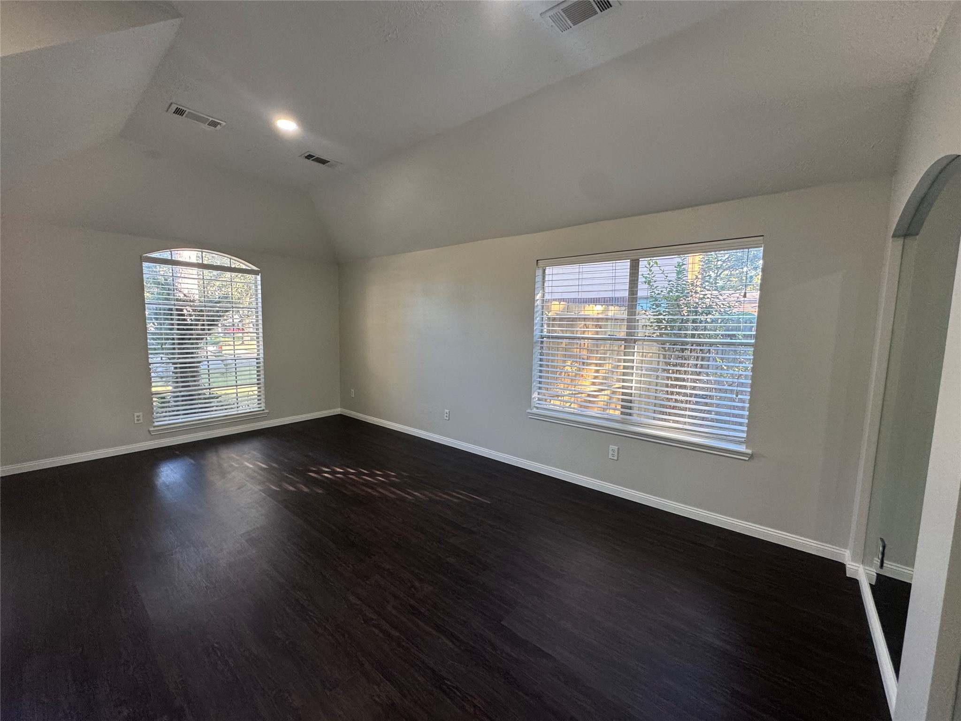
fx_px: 389
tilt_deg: -6.0
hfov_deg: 102.1
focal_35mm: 14
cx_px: 480
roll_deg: -0.9
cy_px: 360
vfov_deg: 85.7
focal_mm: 2.22
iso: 160
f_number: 2.2
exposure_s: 1/99
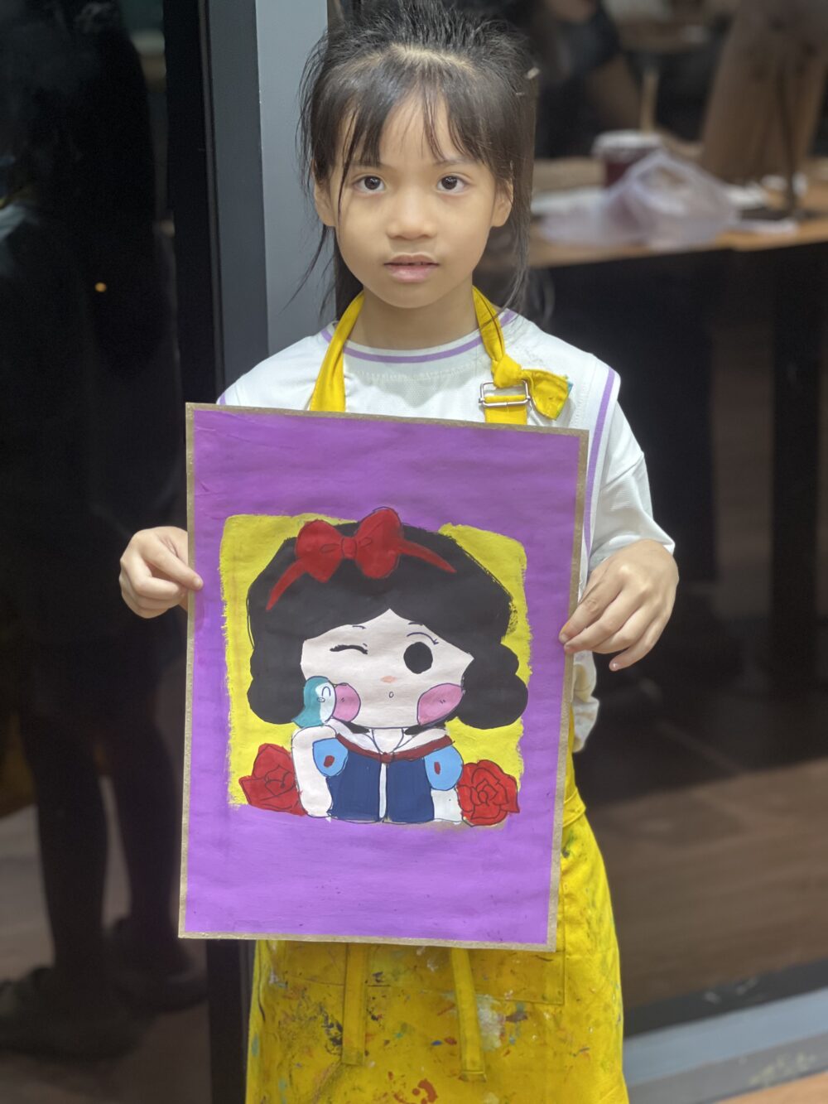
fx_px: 2455
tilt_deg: -15.8
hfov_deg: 19.1
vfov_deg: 25.3
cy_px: 552
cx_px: 414
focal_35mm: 77
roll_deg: +0.7
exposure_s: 1/40
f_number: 2.8
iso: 160
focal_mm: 9
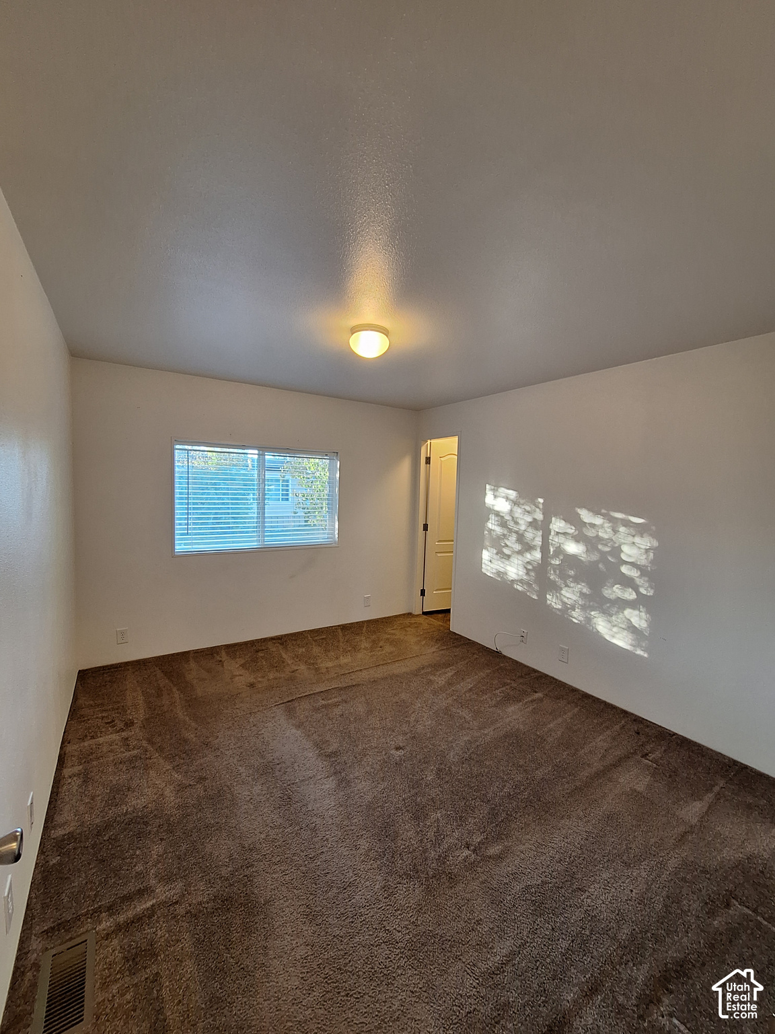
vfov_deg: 106.2
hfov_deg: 89.9
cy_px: 517
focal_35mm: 13
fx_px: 388
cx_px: 388
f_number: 2.2
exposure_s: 1/40
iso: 125
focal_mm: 1.74
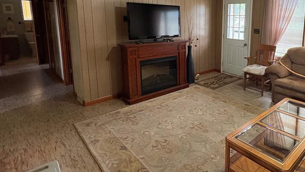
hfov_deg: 72.5
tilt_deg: -8.2
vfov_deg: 46.4
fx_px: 194
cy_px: 48
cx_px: 218
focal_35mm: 24
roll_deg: -1.0
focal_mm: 2.22
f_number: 2.2
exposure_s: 1/60
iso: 500
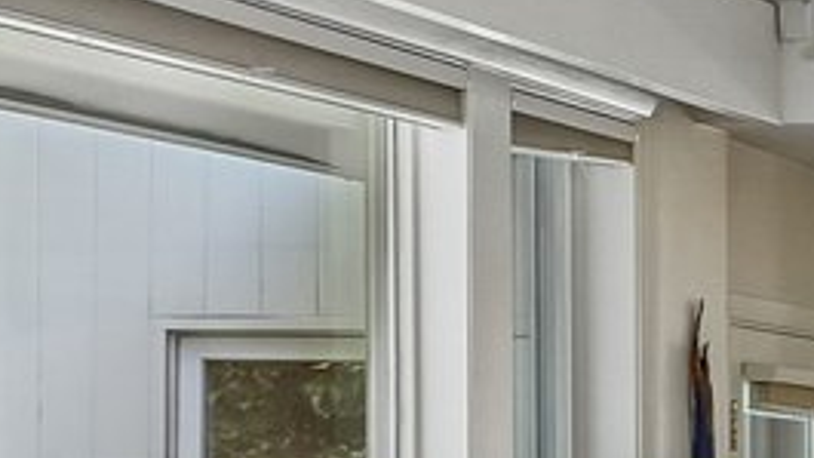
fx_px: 3669
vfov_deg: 7.1
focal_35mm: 170
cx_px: 1868
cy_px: 629
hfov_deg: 11.0
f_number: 8
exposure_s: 1/15
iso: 400
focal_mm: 21
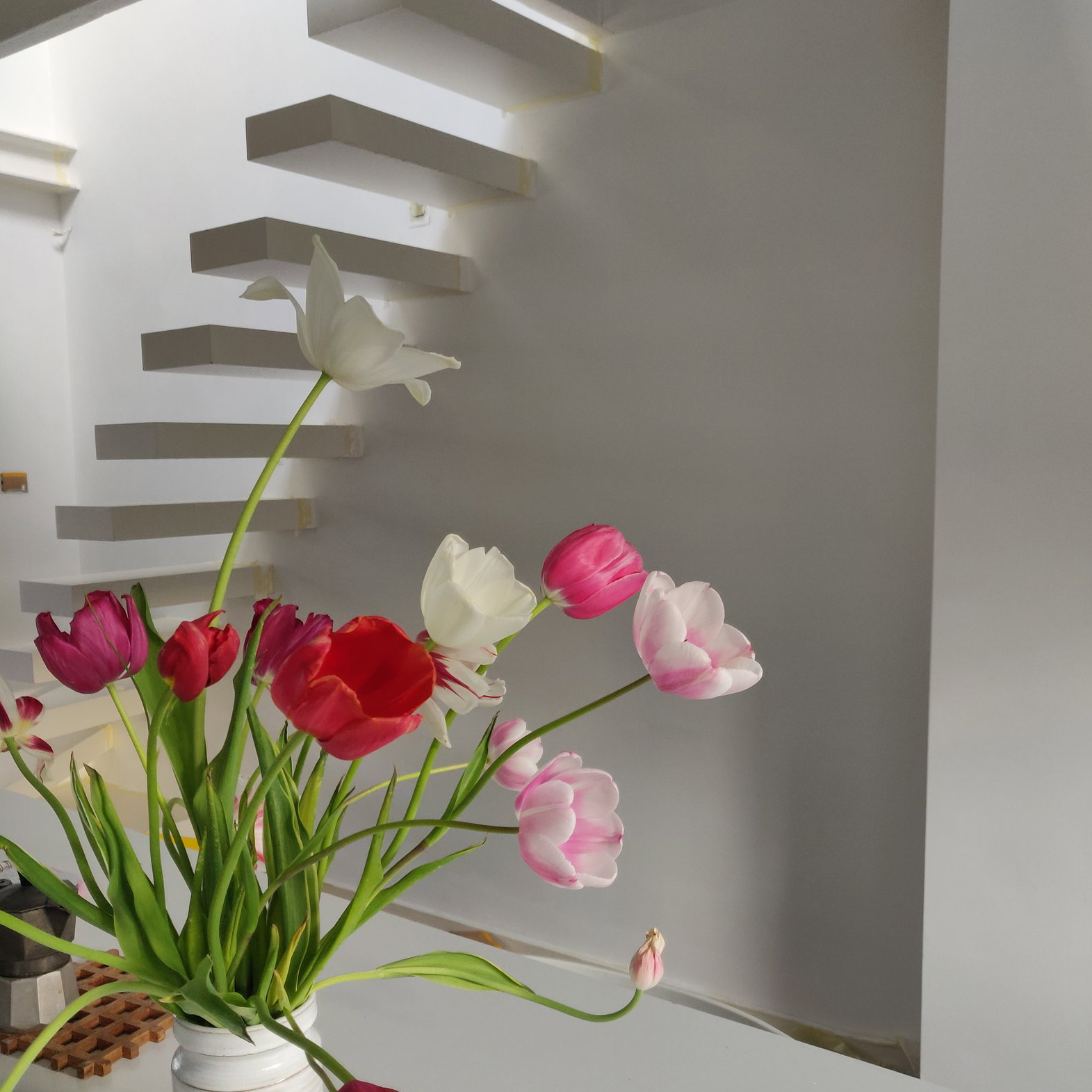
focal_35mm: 30
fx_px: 1071
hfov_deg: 54.0
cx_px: 554
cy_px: 613
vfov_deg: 53.9
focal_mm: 4.25
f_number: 1.7
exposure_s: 1/33
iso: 400
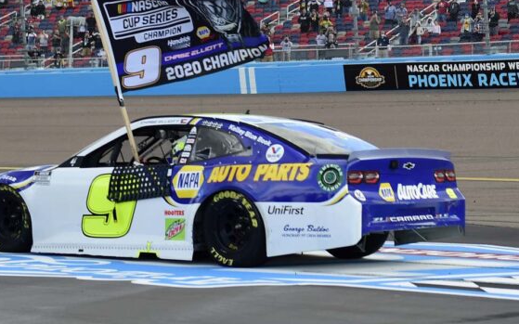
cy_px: -5
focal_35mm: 96
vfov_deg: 13.4
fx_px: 1357
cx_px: 429
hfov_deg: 21.3
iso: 160
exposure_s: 1/500
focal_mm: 45
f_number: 3.2
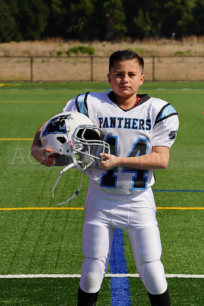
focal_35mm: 192
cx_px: 102
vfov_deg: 10.7
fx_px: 1634
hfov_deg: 7.1
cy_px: 153
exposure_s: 1/250
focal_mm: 192
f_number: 14
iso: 100
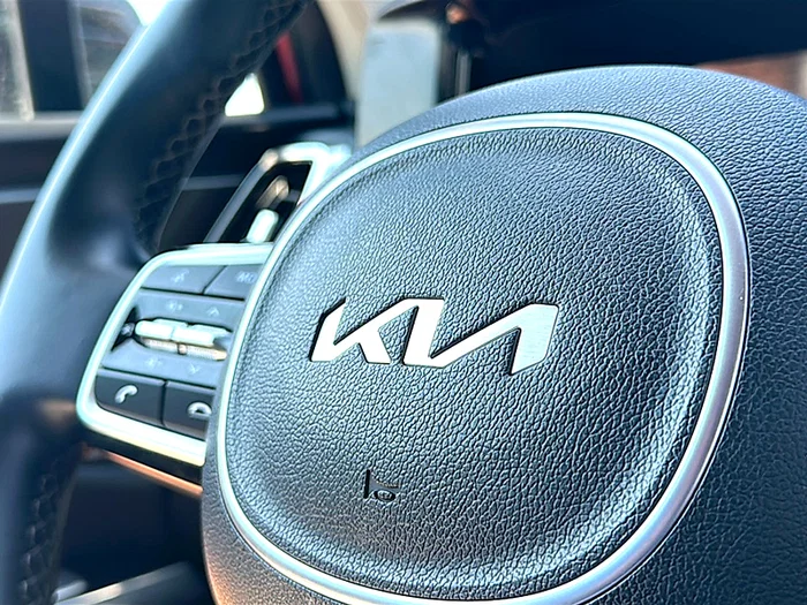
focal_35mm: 38
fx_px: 886
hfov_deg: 49.0
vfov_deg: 37.7
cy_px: 302
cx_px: 404
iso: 64
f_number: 1.78
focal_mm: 6.86
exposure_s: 1/209
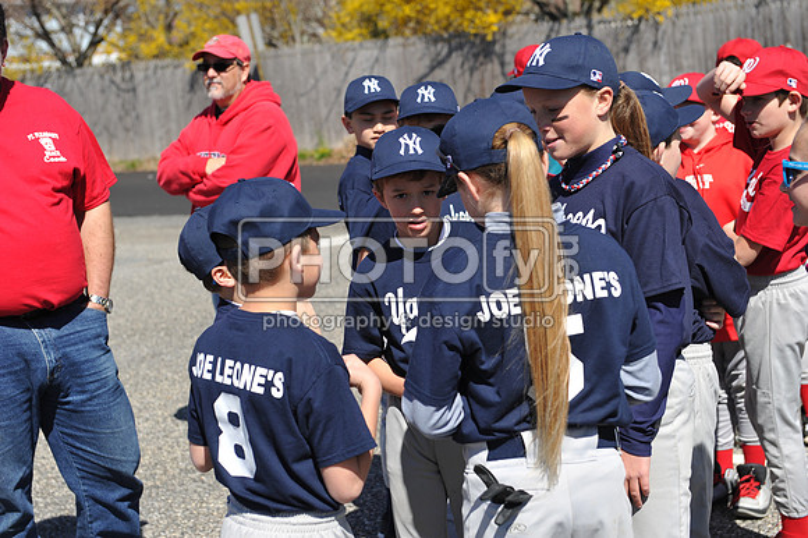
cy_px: 269
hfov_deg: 28.9
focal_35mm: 70
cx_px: 404
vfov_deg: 19.4
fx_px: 1570
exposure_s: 1/800
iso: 200
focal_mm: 70
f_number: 5
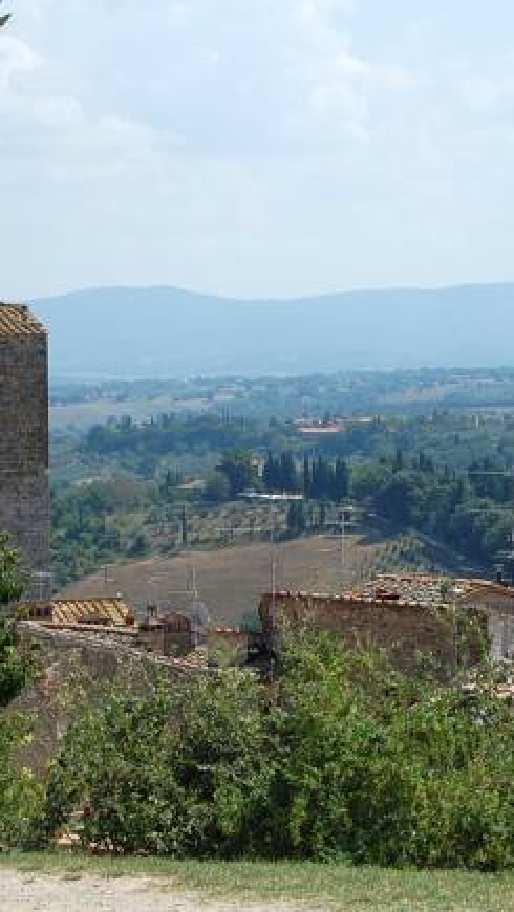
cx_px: 306
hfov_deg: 9.3
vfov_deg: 16.4
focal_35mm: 131
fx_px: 3166
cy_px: 455
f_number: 10
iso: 200
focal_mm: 55
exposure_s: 1/250
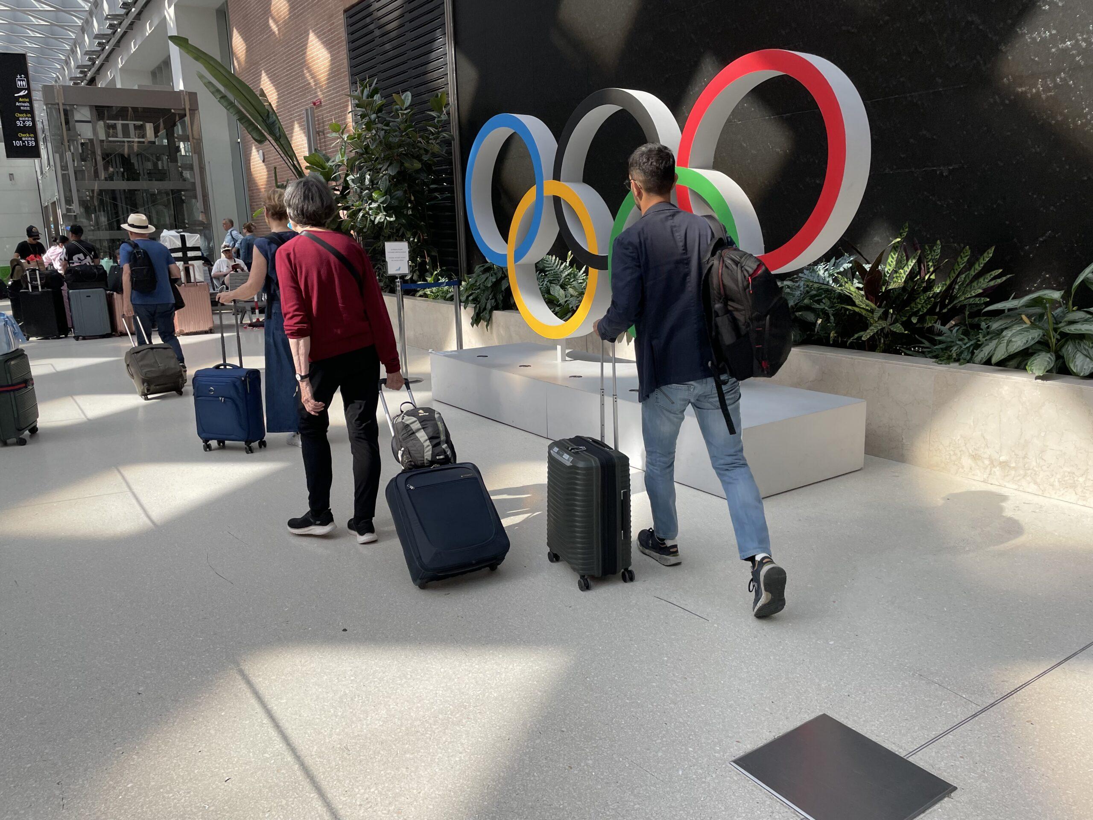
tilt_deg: -12.1
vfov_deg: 53.1
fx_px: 821
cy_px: 410
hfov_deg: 67.3
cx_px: 546
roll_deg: +2.0
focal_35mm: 26
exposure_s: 1/247
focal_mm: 4.2
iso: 32
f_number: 1.6
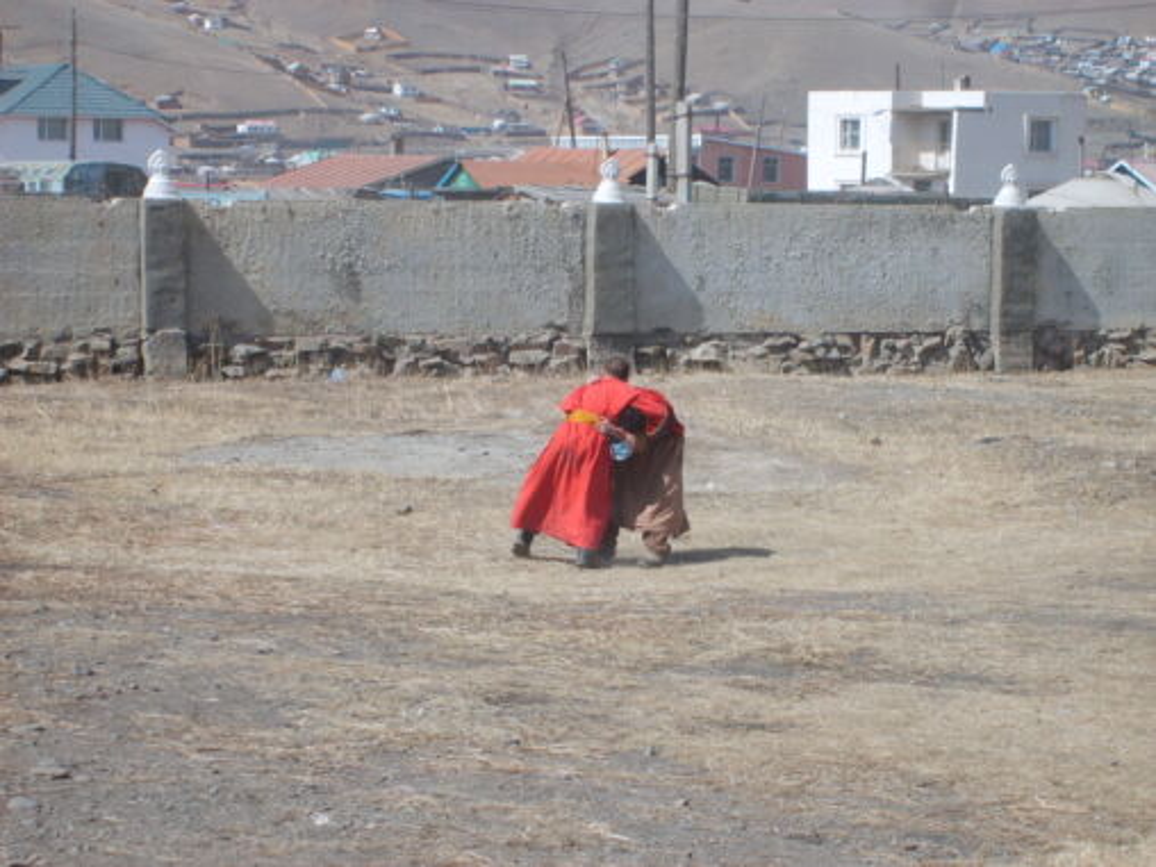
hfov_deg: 18.7
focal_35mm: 105
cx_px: 578
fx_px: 3506
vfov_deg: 14.1
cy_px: 434
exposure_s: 1/500
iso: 50
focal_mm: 17.4
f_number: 4.9
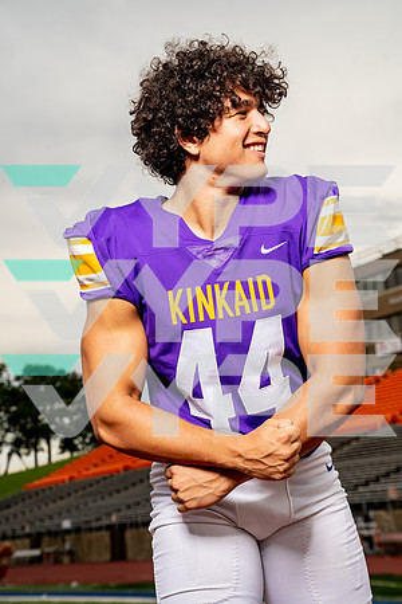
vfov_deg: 36.2
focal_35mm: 55
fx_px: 921
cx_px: 201
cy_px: 302
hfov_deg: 24.6
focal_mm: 55
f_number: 5.6
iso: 100
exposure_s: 1/200
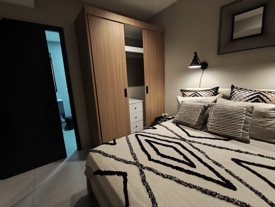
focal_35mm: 15
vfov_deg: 81.8
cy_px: 104
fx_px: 119
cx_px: 138
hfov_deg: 98.1
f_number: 2.2
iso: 640
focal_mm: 1.65
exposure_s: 1/25
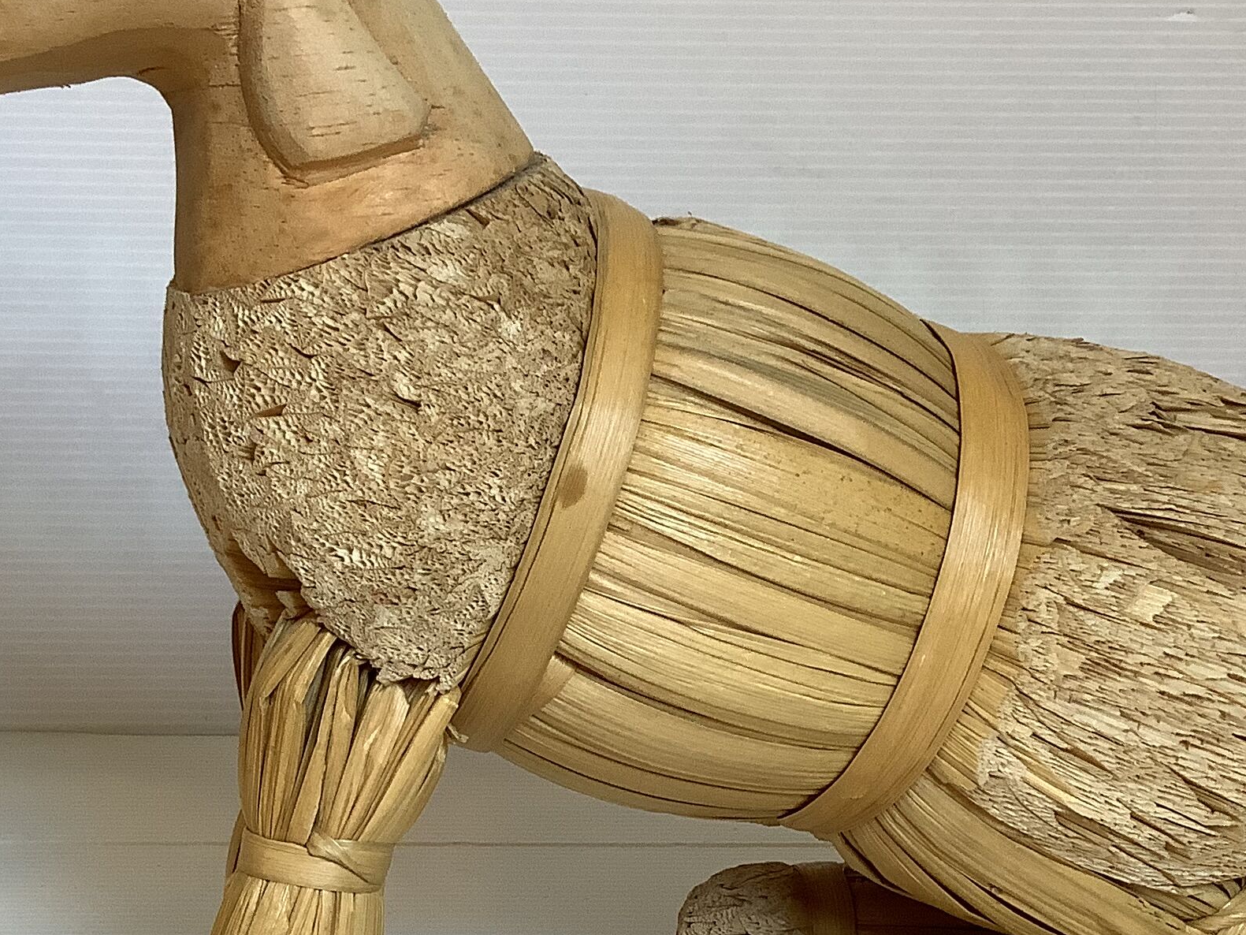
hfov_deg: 30.3
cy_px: 590
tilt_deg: -9.8
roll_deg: +0.0
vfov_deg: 22.9
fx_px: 2304
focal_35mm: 64
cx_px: 616
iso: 64
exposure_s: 1/50
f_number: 2.4
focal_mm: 3.3
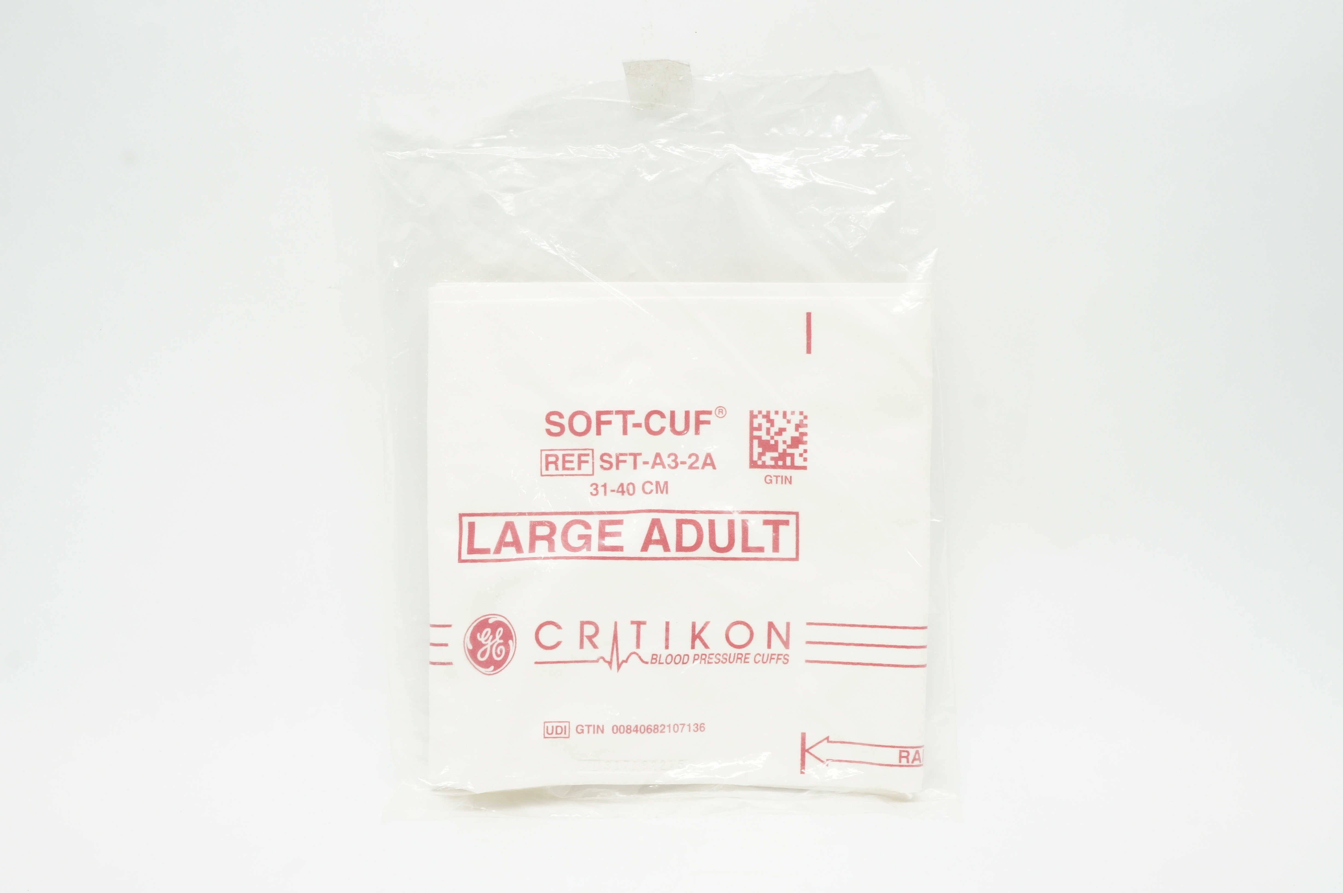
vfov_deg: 38.3
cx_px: 672
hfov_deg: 55.2
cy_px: 446
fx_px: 1286
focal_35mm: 34
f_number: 11
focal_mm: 23
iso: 400
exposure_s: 1/13
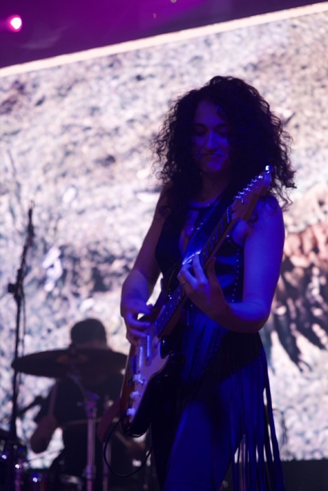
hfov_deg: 13.1
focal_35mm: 105
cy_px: 246
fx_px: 1433
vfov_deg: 19.4
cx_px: 164
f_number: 4
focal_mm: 105
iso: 1250
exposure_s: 1/160
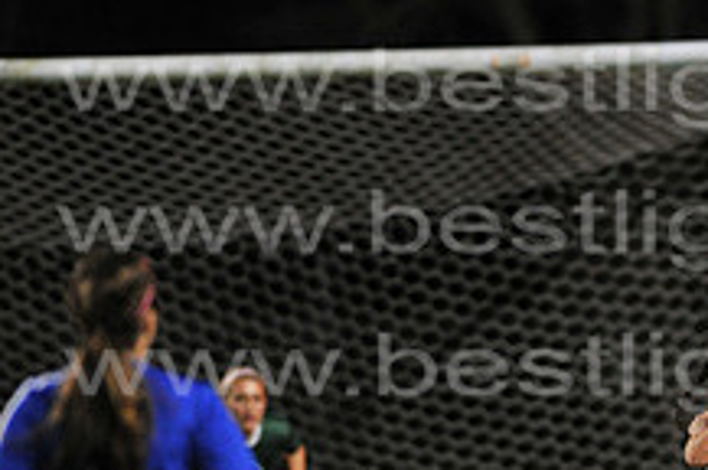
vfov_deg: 1.7
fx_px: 15769
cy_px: 444
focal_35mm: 803
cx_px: 806
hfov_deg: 2.6
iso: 5000
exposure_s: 1/400
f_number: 3.2
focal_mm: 300
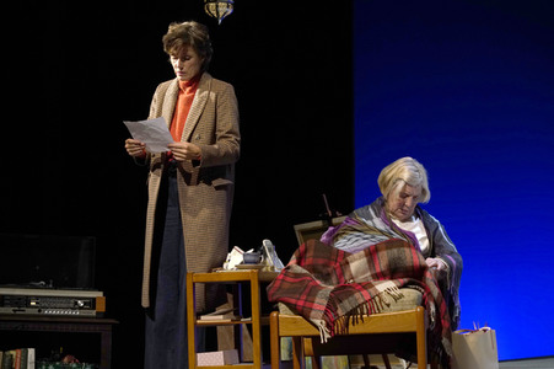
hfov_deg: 19.3
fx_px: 1630
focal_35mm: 106
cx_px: 277
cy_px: 184
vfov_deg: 12.9
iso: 1600
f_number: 5.6
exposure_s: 1/125
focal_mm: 106
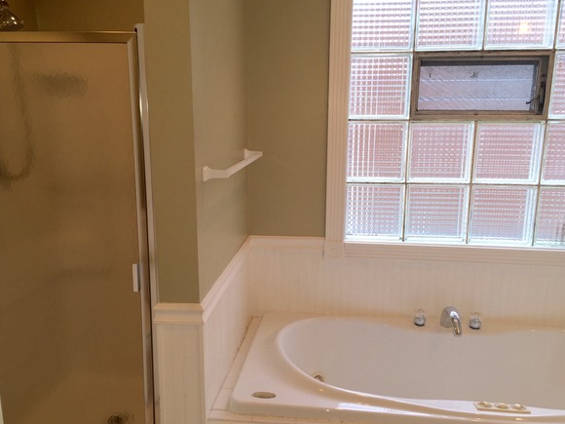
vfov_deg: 44.1
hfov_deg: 56.8
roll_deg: -1.8
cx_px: 280
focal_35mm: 32
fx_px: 522
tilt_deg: -12.7
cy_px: 227
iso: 32
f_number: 2.2
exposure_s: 1/55
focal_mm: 4.15
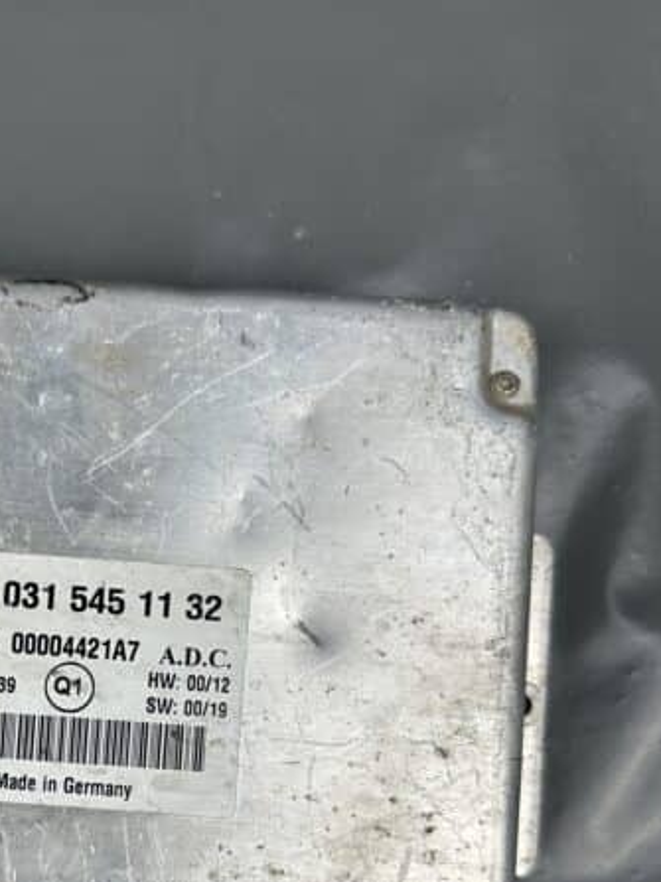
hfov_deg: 32.4
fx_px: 1095
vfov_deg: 42.1
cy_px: 691
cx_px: 103
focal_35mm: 43
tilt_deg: -87.8
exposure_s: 1/124
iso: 50
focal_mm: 6.86
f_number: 1.78
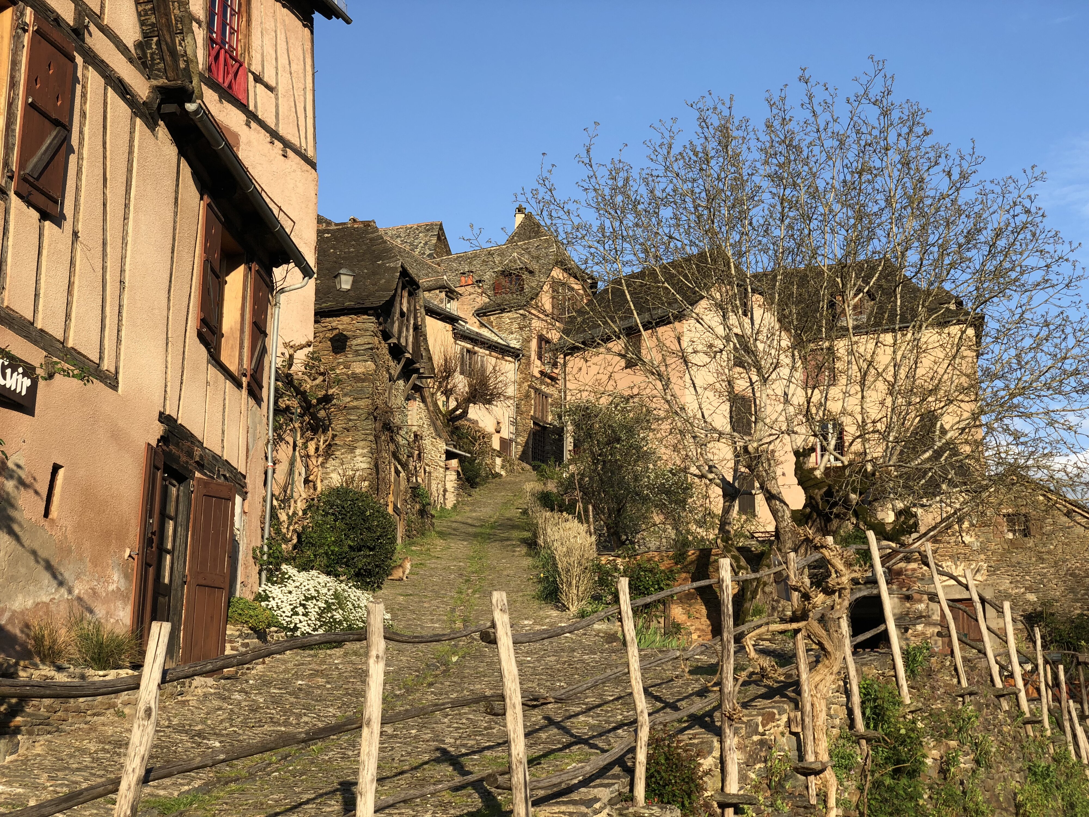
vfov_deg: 28.0
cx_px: 544
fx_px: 1636
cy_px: 408
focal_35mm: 52
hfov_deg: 36.8
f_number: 2.4
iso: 16
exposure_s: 1/500
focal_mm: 6
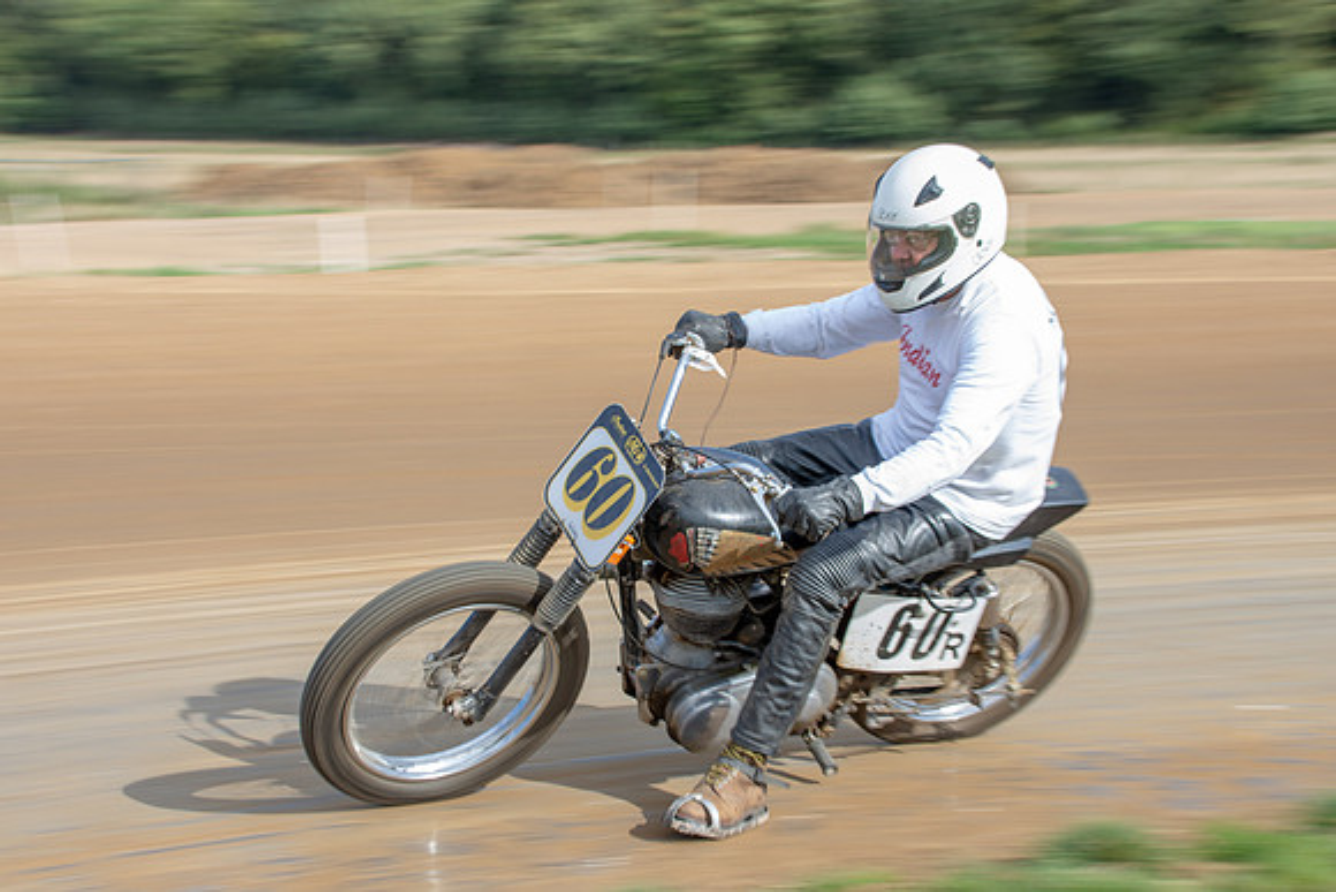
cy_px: 411
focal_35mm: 78
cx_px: 630
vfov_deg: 17.6
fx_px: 2880
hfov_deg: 26.1
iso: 100
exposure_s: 1/100
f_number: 8
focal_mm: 48
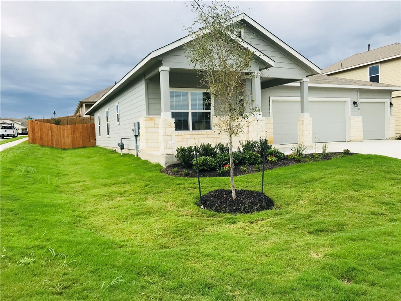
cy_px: 150
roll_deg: +1.5
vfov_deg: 49.7
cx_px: 200
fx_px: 324
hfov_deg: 63.4
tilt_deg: -0.8
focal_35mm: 28
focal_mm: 3.99
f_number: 1.8
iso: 20
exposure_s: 1/1842
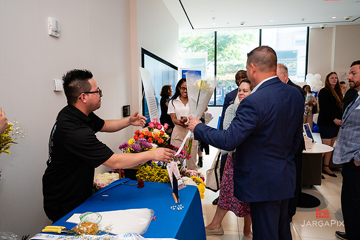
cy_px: 116
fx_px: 254
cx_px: 174
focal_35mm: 25
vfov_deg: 50.5
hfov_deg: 70.6
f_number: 4
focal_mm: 24
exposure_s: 1/200
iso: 400
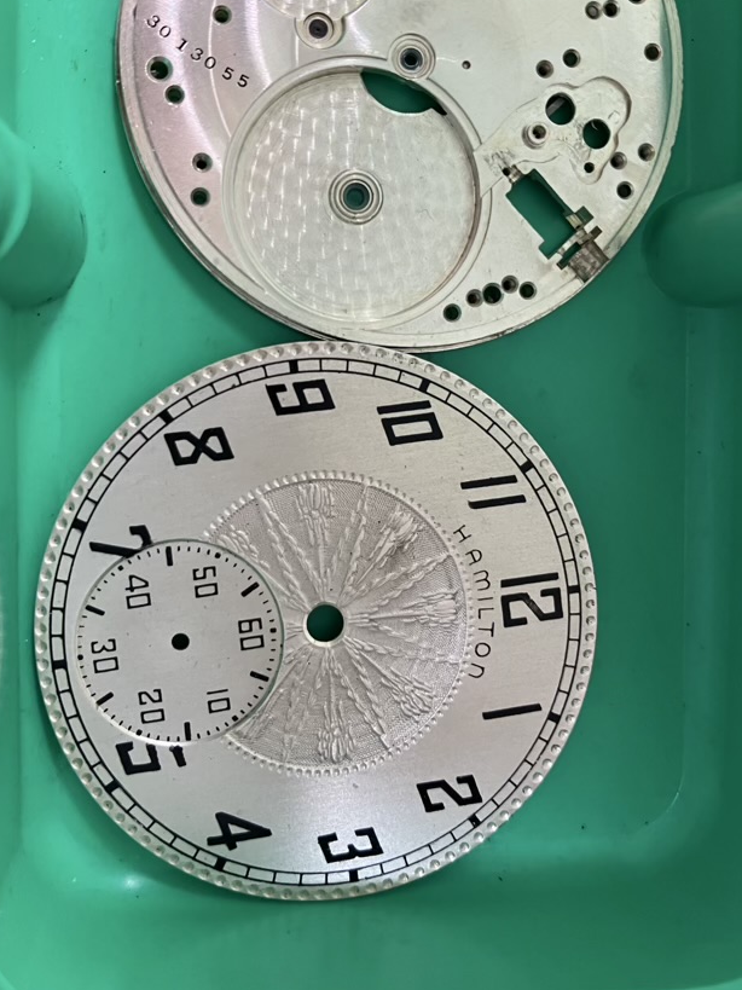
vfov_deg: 52.4
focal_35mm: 35
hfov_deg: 40.7
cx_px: 337
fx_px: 1001
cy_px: 417
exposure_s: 1/60
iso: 64
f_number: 1.8
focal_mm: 3.99
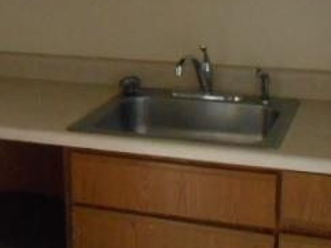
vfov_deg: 21.1
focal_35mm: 69
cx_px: 130
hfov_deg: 28.1
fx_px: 660
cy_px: 49
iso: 800
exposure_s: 1/80
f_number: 3.5
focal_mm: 4.6
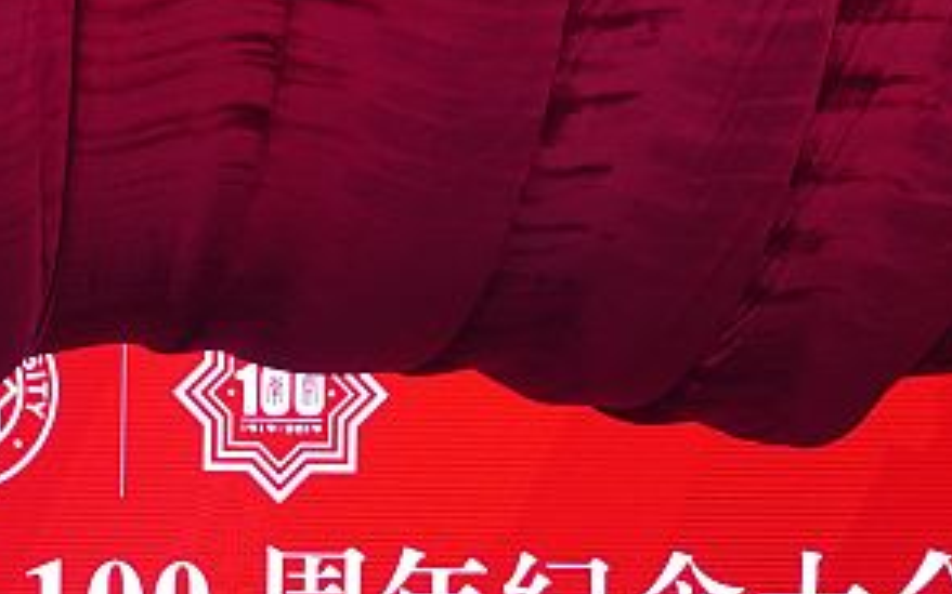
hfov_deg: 7.2
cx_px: 88
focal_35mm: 292
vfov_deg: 4.4
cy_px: 1256
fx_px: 7575
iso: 2000
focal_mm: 70
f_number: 4
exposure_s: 1/200
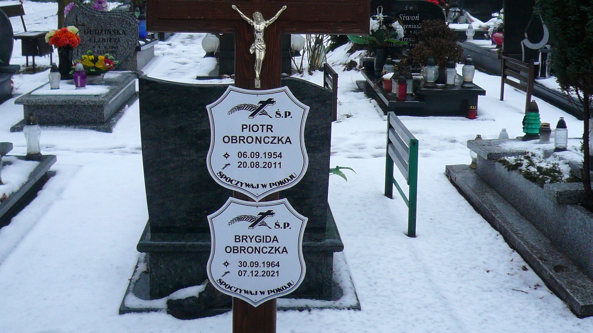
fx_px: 755
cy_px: 112
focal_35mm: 48
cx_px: 297
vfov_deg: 24.8
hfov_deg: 42.9
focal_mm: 4.7
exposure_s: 1/40
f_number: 2.8
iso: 100
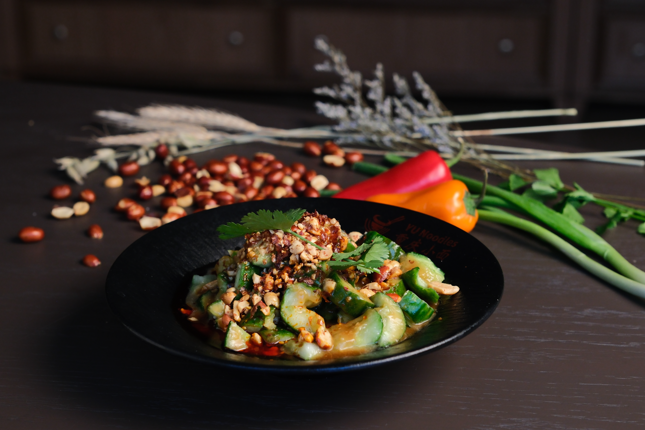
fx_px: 914
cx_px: 328
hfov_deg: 38.9
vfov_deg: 26.5
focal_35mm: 51
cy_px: 217
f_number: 4
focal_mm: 33
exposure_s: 1/75
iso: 800
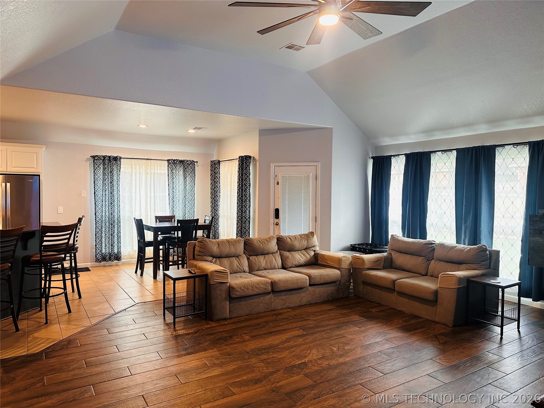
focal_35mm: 24
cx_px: 272
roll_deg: -0.6
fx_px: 377
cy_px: 204
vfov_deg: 56.8
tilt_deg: -1.9
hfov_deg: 71.6
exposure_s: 1/60
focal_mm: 6.86
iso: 200
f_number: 1.78
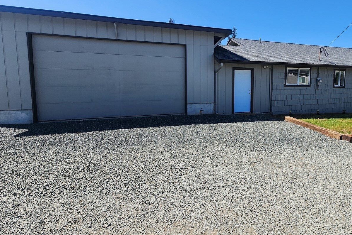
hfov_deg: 87.7
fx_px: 176
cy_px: 98
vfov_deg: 66.9
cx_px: 226
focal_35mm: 18
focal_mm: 2.2
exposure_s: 1/1668
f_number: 2.2
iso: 50
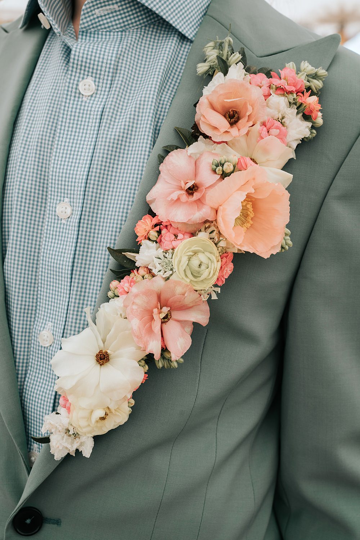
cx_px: 180
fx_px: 748
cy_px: 270
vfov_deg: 39.7
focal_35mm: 50
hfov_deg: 27.0
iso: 250
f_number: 8
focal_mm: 49.9
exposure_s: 1/320
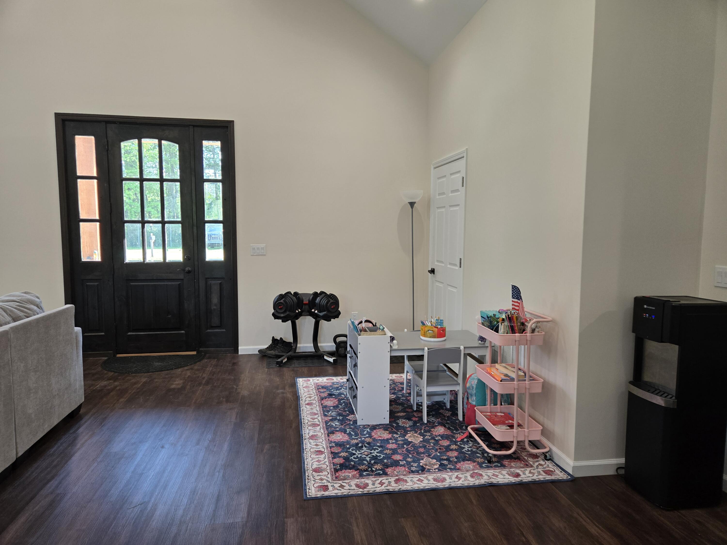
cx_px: 364
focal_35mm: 23
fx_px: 483
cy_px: 272
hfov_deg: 73.9
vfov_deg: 58.9
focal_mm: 5.4
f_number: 1.8
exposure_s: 1/120
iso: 100
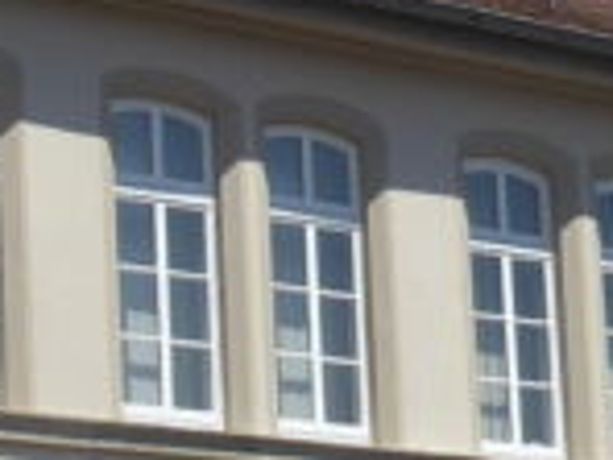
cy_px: 572
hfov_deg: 11.8
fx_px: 2940
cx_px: 37
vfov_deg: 8.8
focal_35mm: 166
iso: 80
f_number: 3.3
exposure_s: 1/1000
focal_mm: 4.3
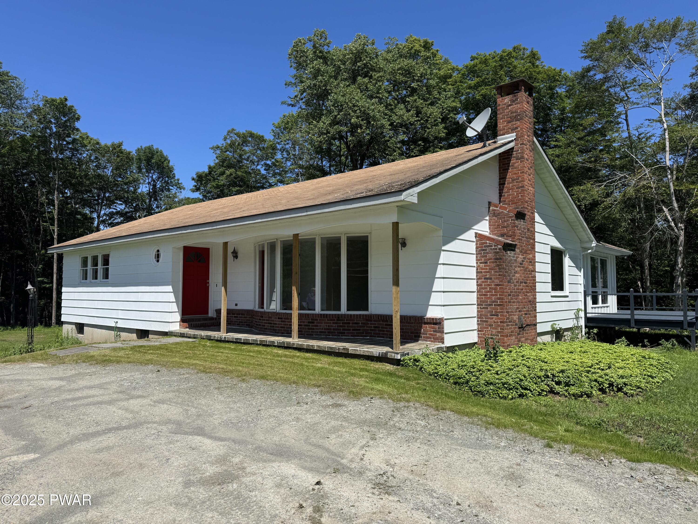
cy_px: 262
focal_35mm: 24
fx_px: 484
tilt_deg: +2.6
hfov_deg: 71.6
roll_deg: +0.2
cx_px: 349
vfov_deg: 56.8
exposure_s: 1/4608
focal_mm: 6.76
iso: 80
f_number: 1.78
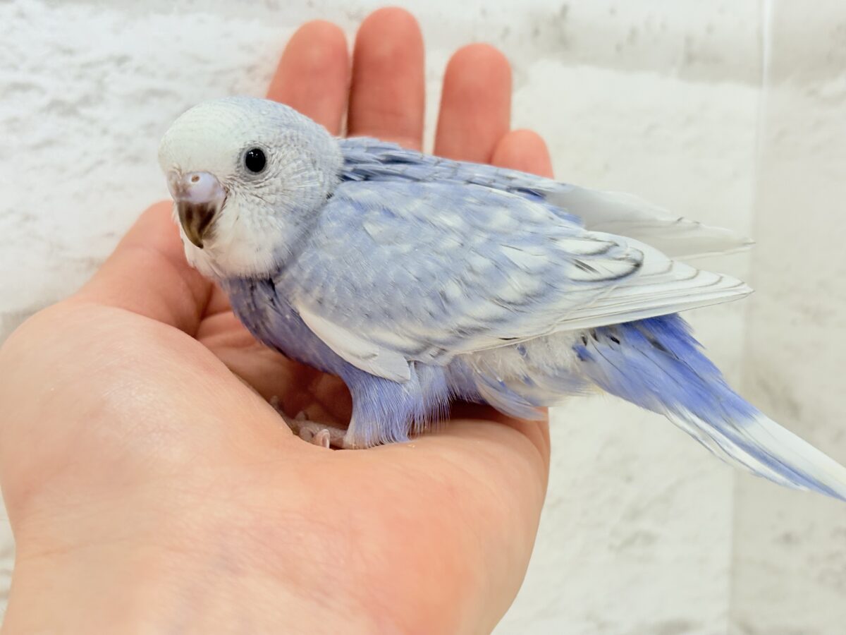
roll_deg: -2.1
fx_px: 1271
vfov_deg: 28.0
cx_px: 423
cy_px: 318
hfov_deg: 36.8
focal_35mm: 52
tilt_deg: -2.9
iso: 100
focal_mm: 5.96
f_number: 1.6
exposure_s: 1/100
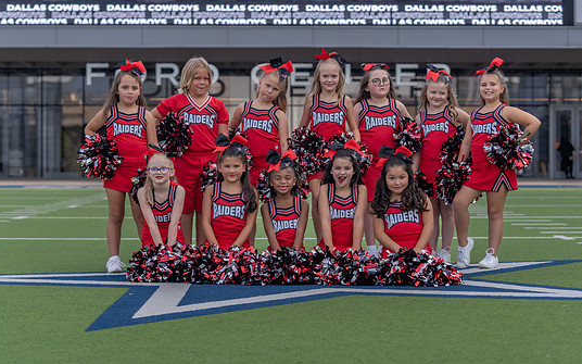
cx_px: 307
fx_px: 1412
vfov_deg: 14.7
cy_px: 164
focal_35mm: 89
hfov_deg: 23.3
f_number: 3.5
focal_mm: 78
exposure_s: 1/320
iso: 100
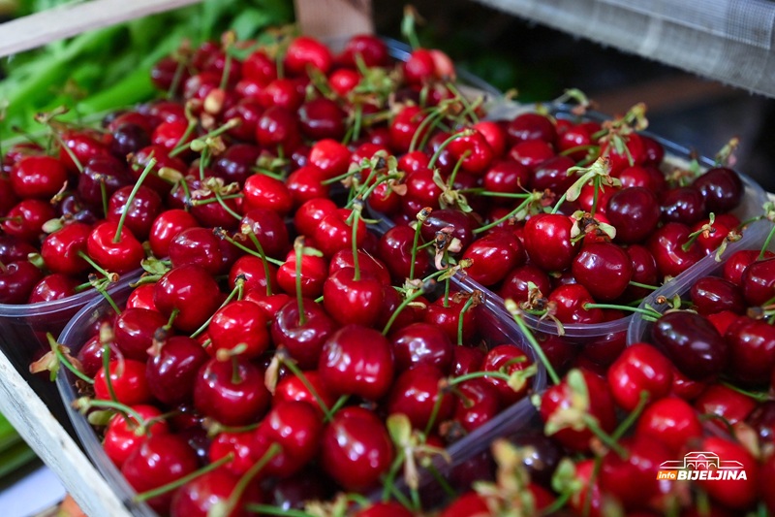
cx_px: 388
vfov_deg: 43.6
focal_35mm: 30
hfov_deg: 61.9
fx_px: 646
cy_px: 258
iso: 2000
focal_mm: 30
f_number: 2.8
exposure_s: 1/250
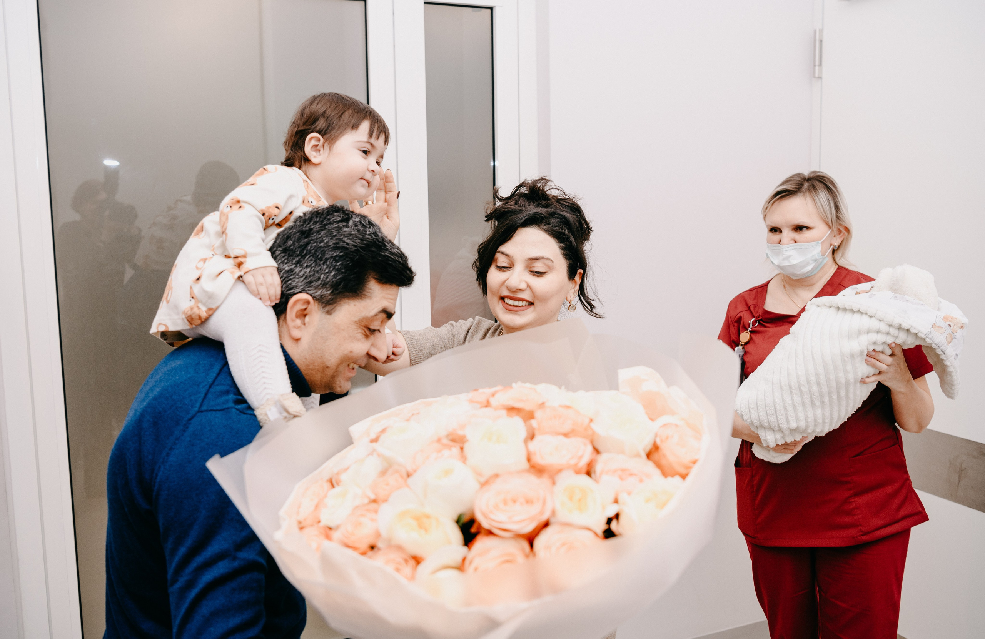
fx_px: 897
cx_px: 484
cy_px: 313
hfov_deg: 57.5
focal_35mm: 33
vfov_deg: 39.2
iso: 250
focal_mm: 30
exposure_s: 1/160
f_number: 4
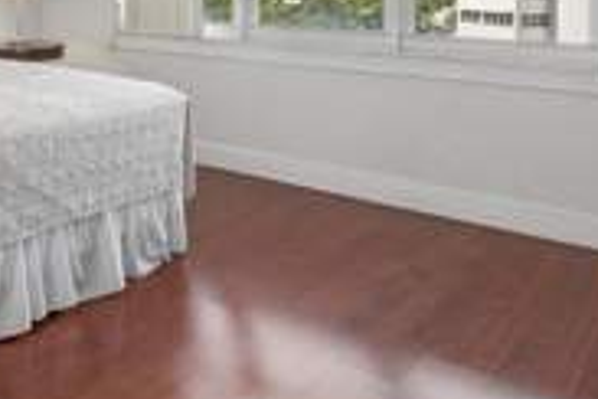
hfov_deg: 45.3
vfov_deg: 29.2
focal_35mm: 42
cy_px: -25
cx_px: 173
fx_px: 698
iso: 250
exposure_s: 1/60
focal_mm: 16
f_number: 8
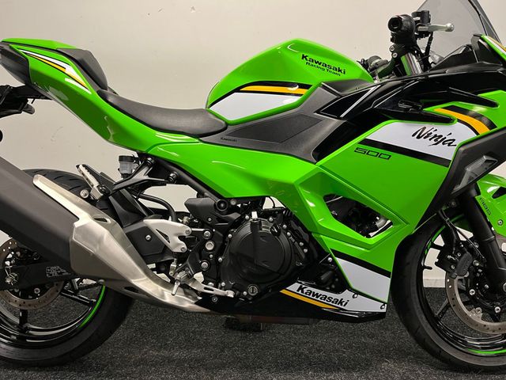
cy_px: 190
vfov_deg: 53.1
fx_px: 380
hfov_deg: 67.3
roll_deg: -1.0
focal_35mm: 26
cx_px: 253
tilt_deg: -5.4
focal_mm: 5.1
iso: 160
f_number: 1.6
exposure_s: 1/50
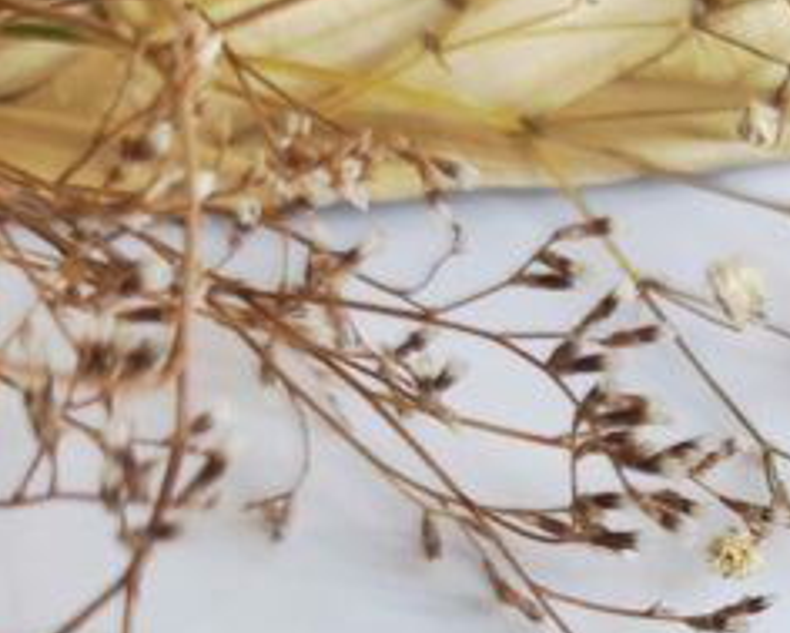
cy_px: 723
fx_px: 1778
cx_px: 1001
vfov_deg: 19.2
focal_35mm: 76
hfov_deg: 22.6
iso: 200
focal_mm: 6.18
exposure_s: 1/100
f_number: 1.65
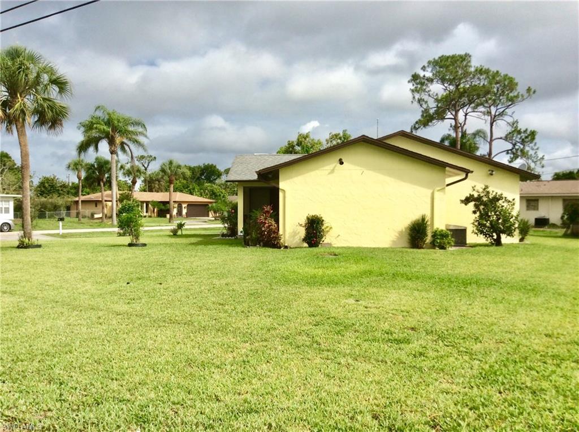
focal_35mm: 32
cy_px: 216
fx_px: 534
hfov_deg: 56.9
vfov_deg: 44.0
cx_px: 290
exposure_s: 1/2119
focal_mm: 3.3
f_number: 2.4
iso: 32
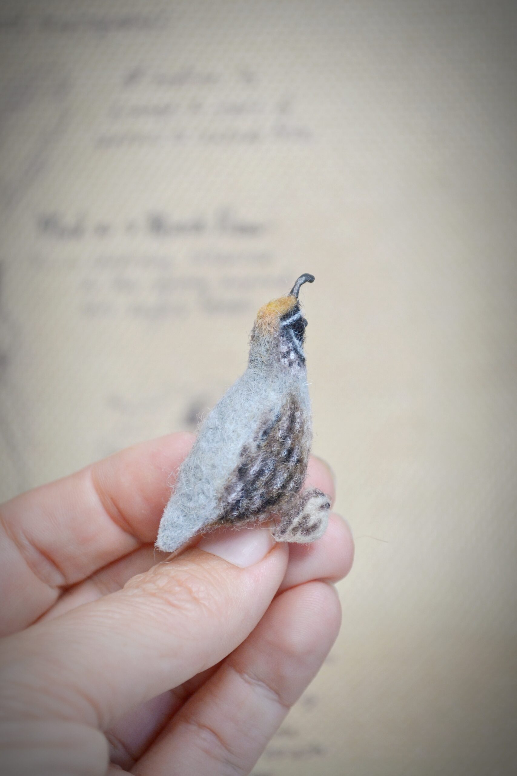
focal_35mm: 82
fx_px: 1777
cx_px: 258
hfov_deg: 16.6
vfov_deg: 24.6
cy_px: 388
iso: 800
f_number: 5.6
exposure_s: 1/160
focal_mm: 55
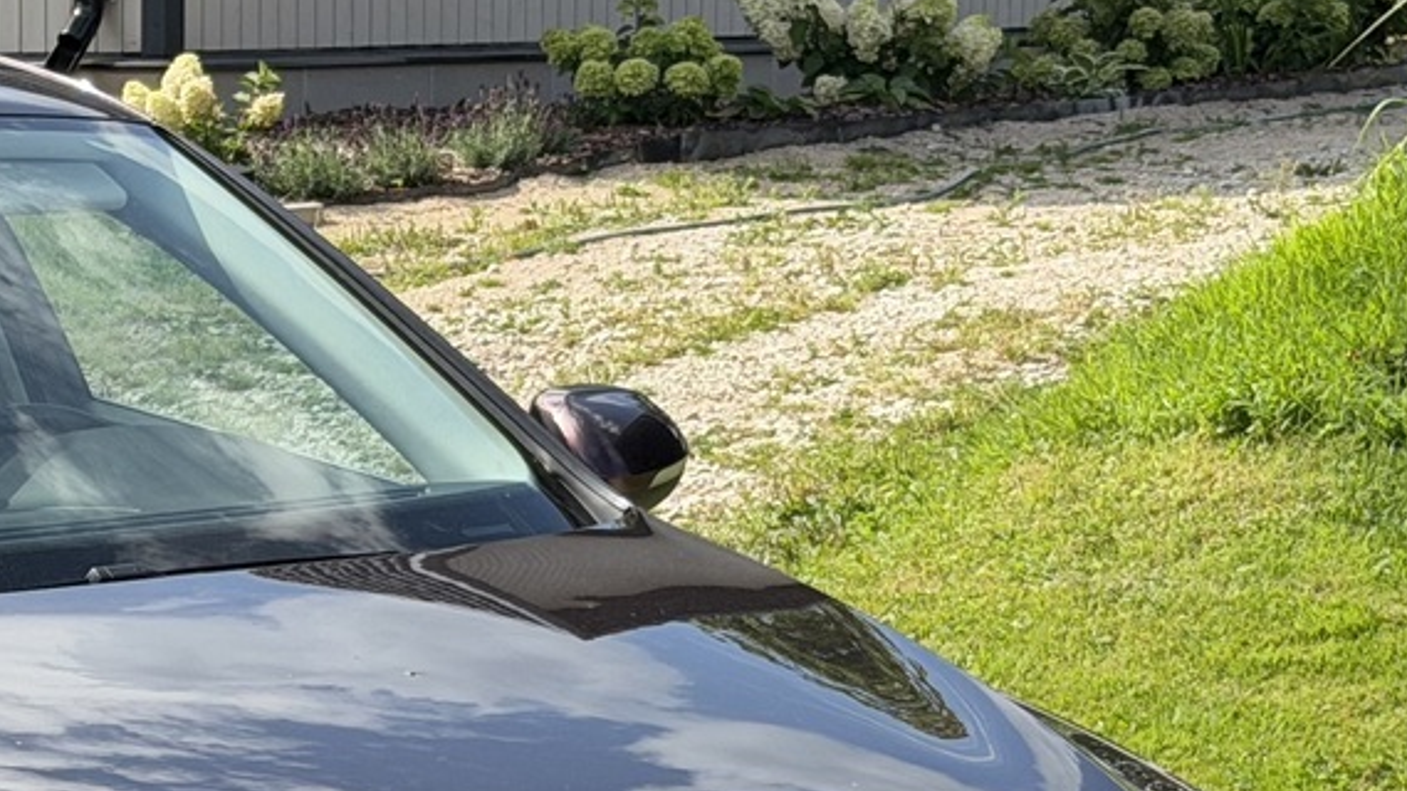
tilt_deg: -8.8
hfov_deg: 14.4
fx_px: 5484
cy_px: 939
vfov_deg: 8.2
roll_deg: +1.0
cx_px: -25
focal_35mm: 147
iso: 64
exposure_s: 1/2033
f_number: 1.78
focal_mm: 6.76
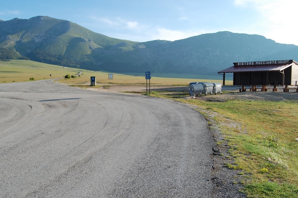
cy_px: 104
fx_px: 273
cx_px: 154
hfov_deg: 57.2
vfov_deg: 39.9
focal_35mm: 33
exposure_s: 1/200
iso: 200
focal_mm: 18
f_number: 9
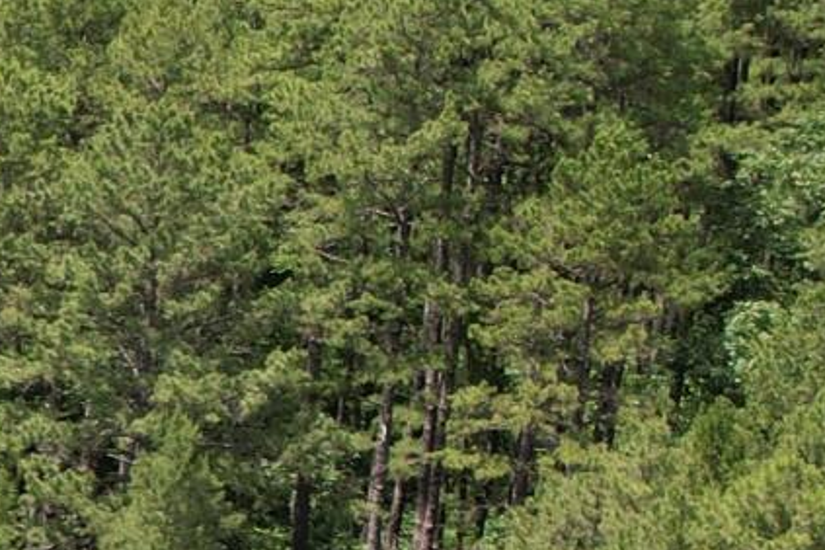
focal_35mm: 156
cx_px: -755
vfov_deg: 8.5
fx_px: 3575
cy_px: 979
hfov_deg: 11.9
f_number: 2.8
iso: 140
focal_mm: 8.38
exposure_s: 1/1250
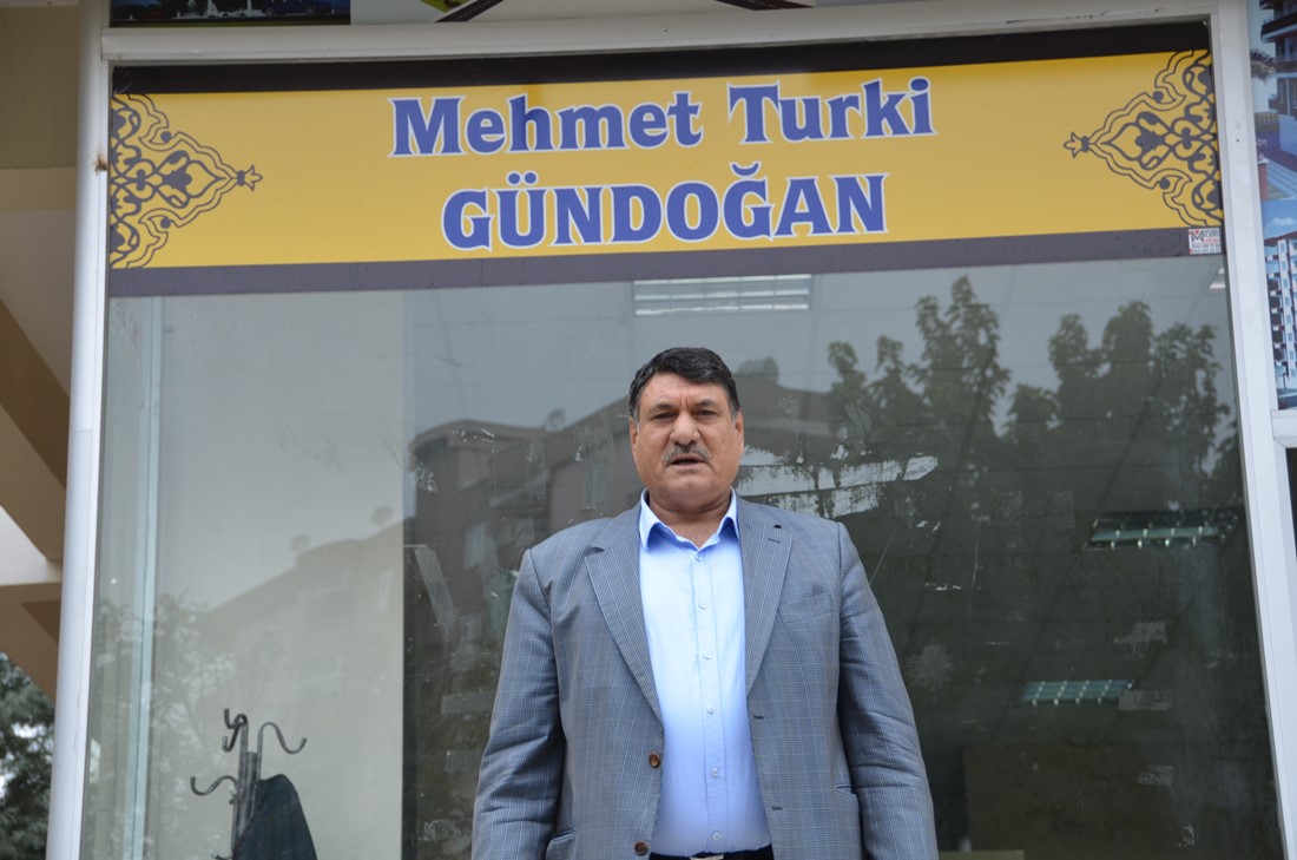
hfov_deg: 27.0
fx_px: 2697
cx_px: 648
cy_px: 430
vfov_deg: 18.1
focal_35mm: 75
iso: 400
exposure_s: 1/100
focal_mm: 50
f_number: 5
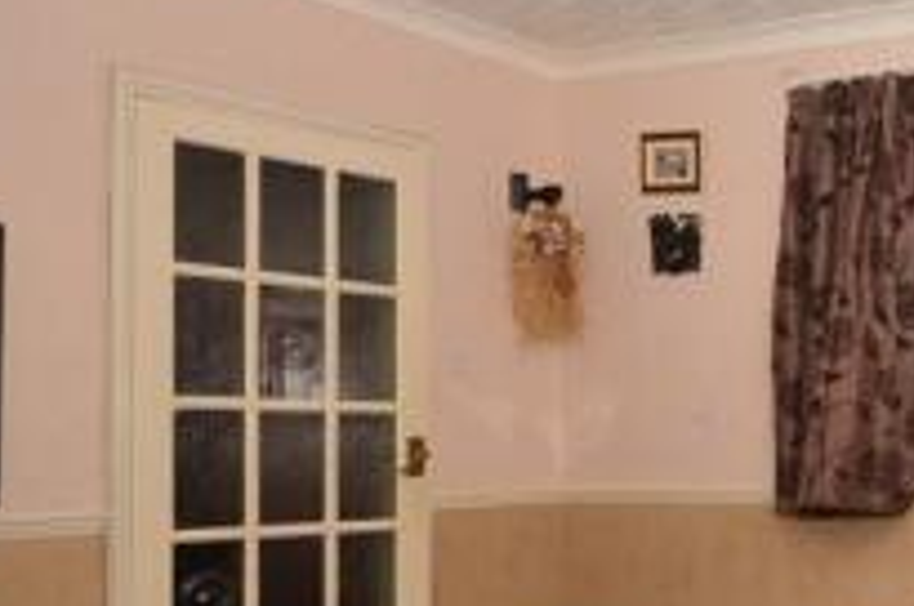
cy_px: 410
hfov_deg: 31.6
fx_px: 1217
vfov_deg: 27.8
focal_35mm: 48
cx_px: 1190
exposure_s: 1/200
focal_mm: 10
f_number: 7.1
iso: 200
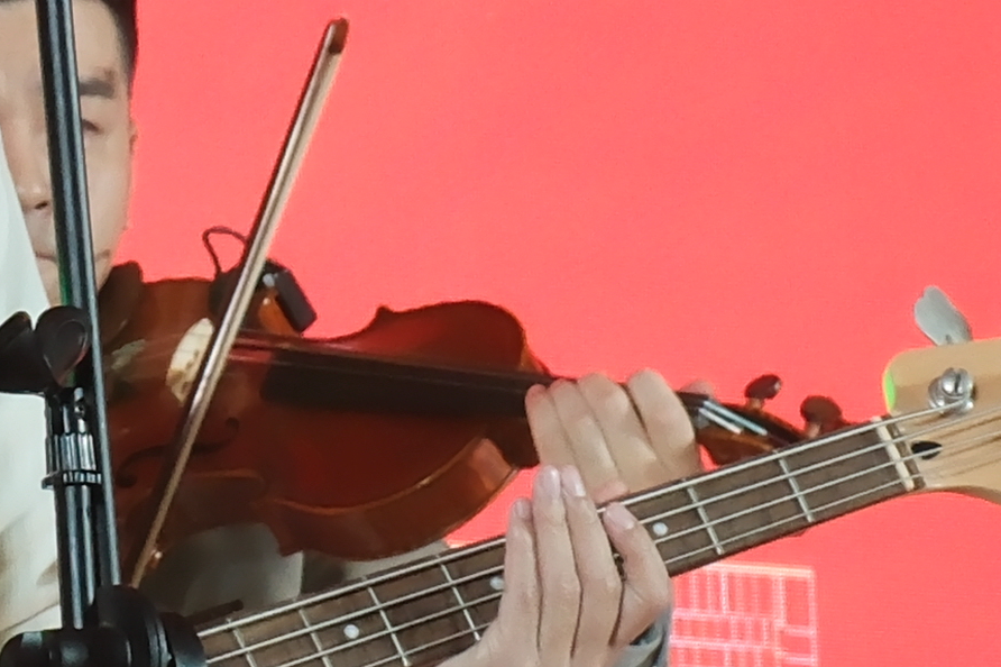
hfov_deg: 6.3
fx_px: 9089
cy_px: 76
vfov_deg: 4.2
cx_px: -293
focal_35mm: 327
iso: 800
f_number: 5.6
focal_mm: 50
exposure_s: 1/125
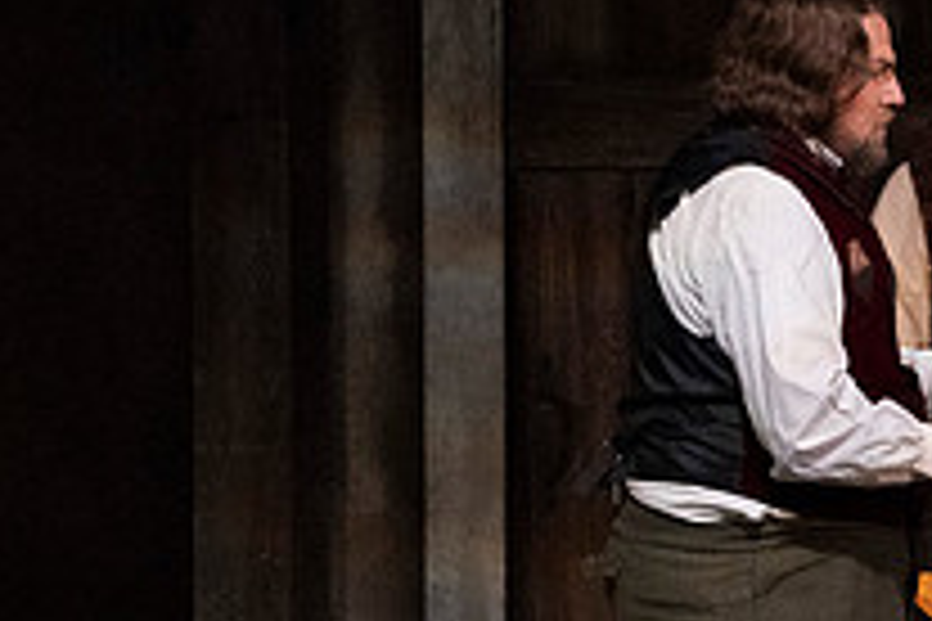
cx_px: 1081
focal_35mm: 561
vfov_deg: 2.5
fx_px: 14523
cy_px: 560
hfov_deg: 3.7
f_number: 13
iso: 16000
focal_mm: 200
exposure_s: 1/400
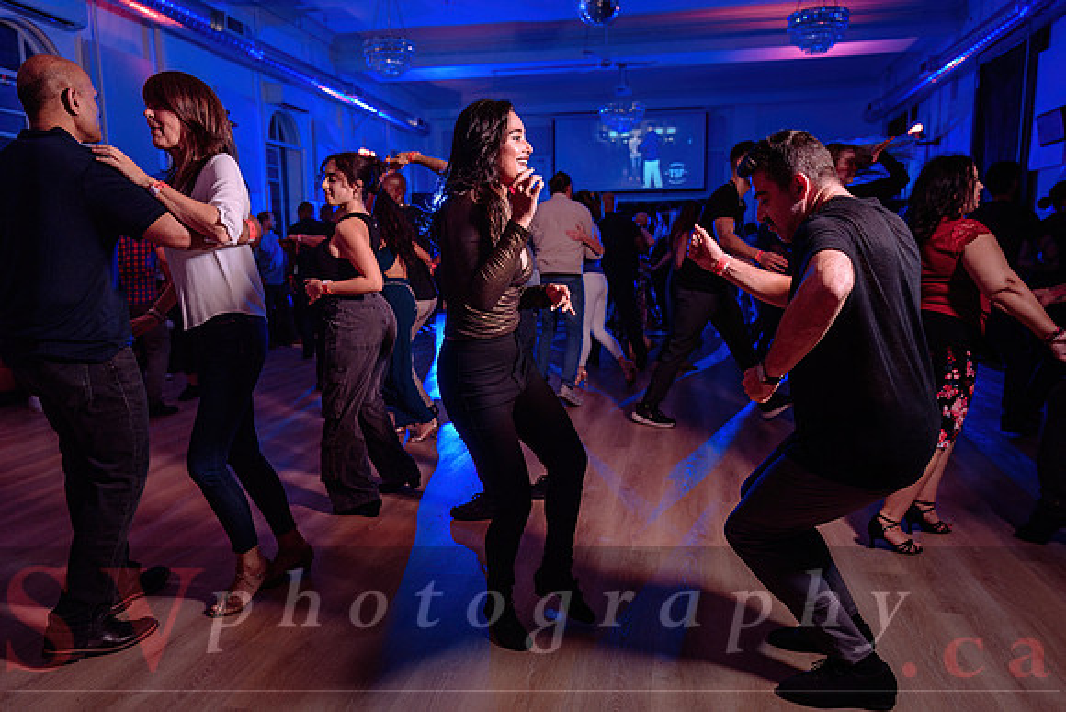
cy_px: 376
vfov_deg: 50.6
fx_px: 751
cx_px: 533
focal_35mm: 25
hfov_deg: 70.7
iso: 800
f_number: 3.2
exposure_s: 1/60
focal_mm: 24
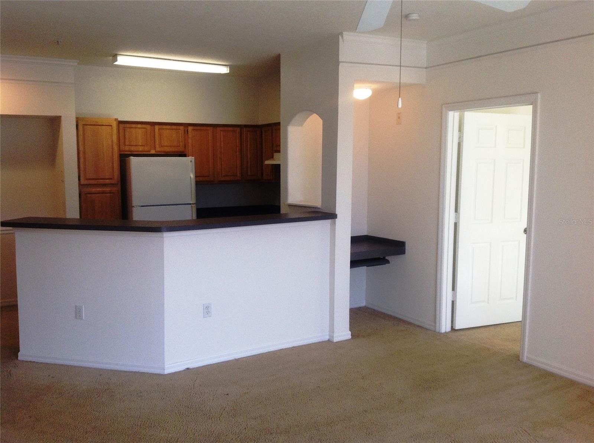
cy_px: 222
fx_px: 600
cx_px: 297
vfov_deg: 40.6
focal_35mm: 35
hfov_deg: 52.7
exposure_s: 1/120
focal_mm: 4.28
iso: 80
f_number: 2.4
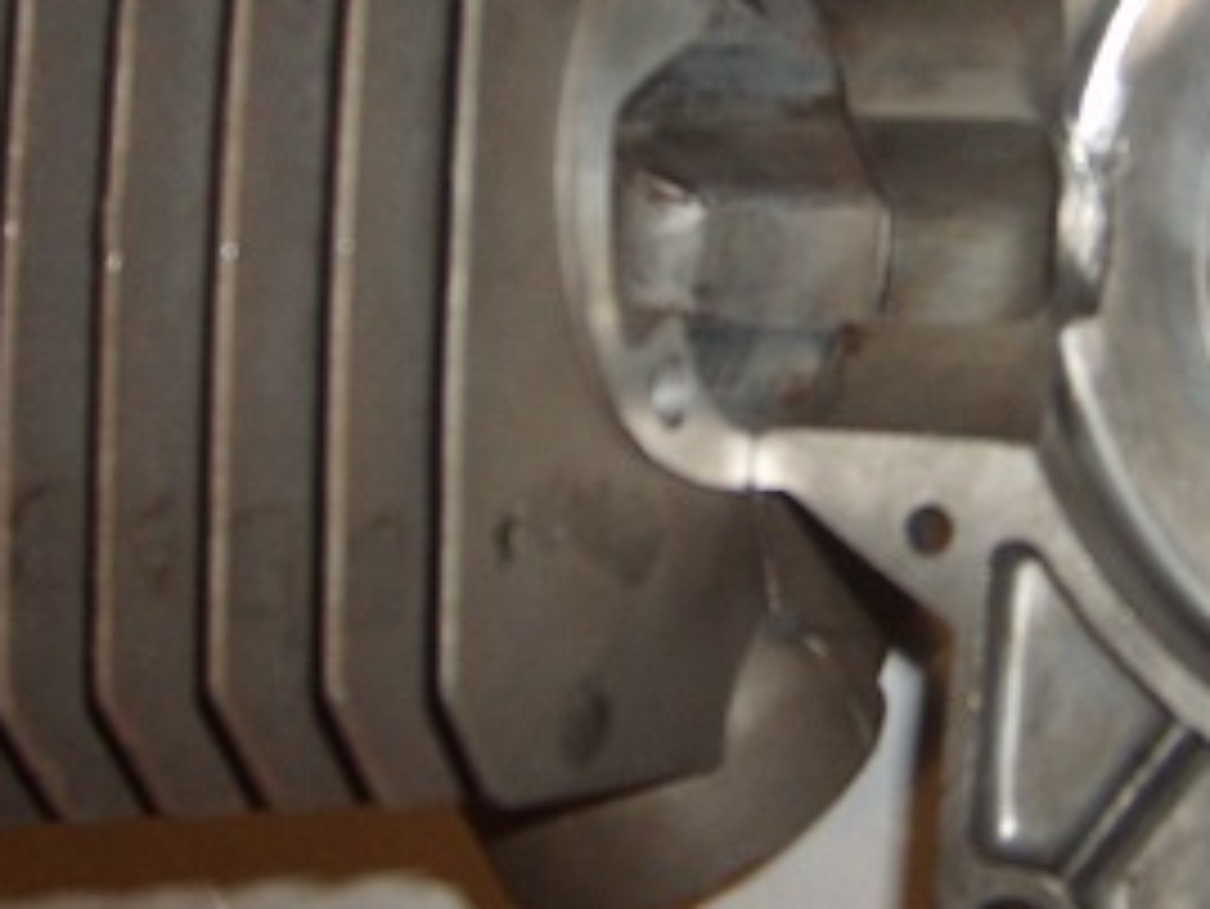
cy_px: 248
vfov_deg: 24.2
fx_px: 2098
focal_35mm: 60
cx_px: 825
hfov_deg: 31.9
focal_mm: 5.8
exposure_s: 1/45
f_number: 2.8
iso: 100
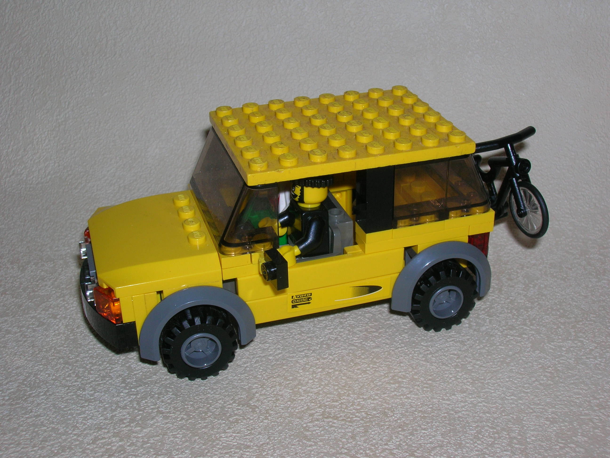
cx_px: 305
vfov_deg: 31.5
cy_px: 229
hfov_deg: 41.2
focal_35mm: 46
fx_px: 811
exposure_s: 1/60.1
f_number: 5.4
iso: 50
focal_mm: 7.7
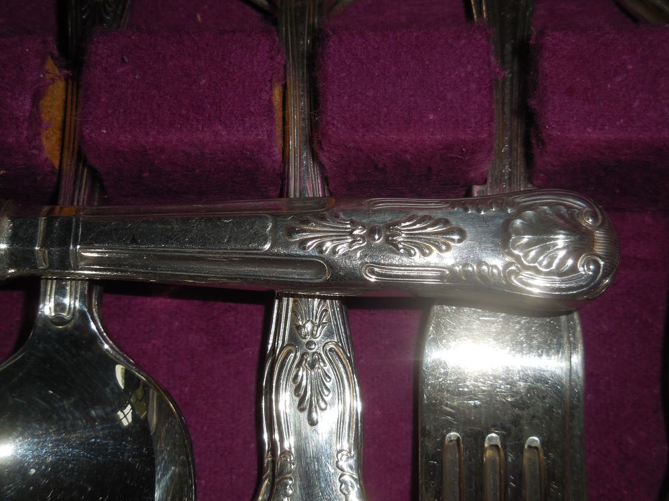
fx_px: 1179
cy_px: 250
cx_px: 334
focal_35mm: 61
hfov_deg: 31.7
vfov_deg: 24.0
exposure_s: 1/60
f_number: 9
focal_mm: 11
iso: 125
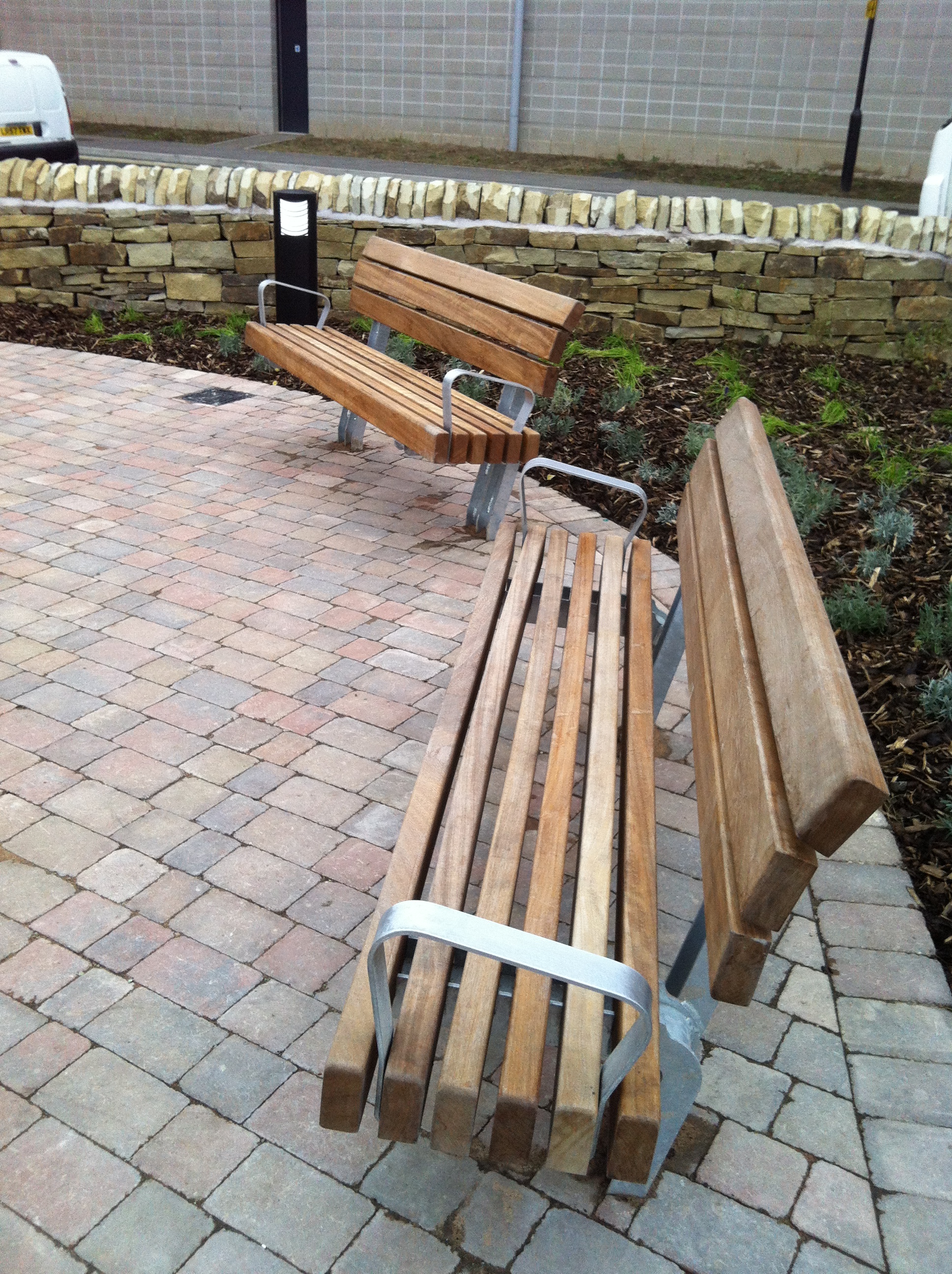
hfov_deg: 40.6
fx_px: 1287
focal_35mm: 35
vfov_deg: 52.7
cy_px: 637
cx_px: 476
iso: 100
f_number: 2.8
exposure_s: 1/120
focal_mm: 3.85
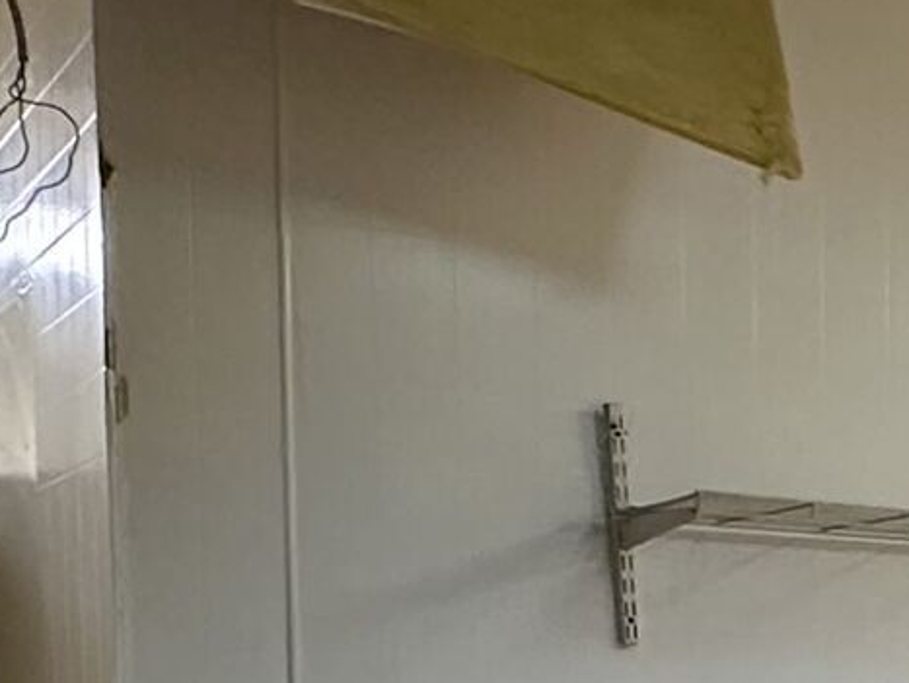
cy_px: 893
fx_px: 2418
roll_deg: +0.5
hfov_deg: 17.6
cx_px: 1590
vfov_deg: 15.3
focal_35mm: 92
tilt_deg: -2.1
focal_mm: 2.22
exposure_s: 1/60
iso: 320
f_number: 2.2
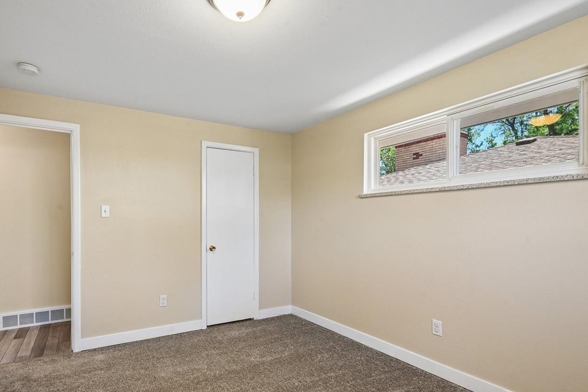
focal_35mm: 18
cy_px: 225
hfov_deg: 89.0
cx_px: 240
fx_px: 294
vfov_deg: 67.0
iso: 400
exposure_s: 1/25
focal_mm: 14
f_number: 10
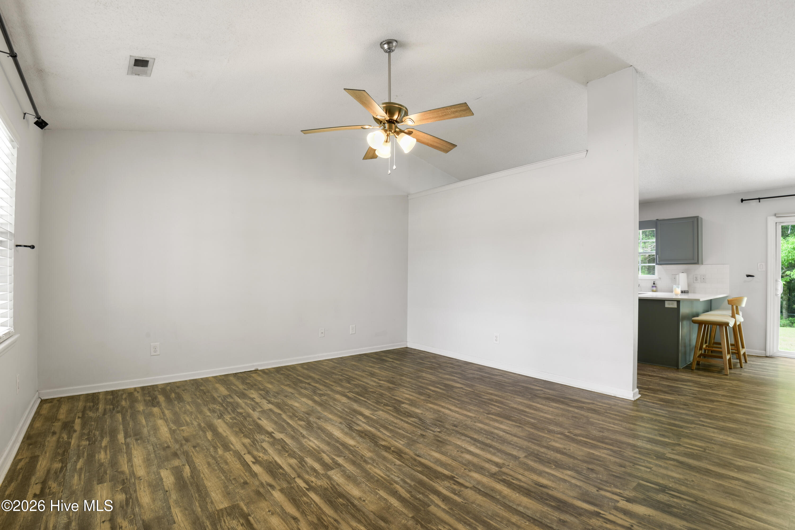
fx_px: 353
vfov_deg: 73.8
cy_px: 265
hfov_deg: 96.7
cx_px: 398
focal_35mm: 16
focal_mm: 16
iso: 100
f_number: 9
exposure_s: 2.5
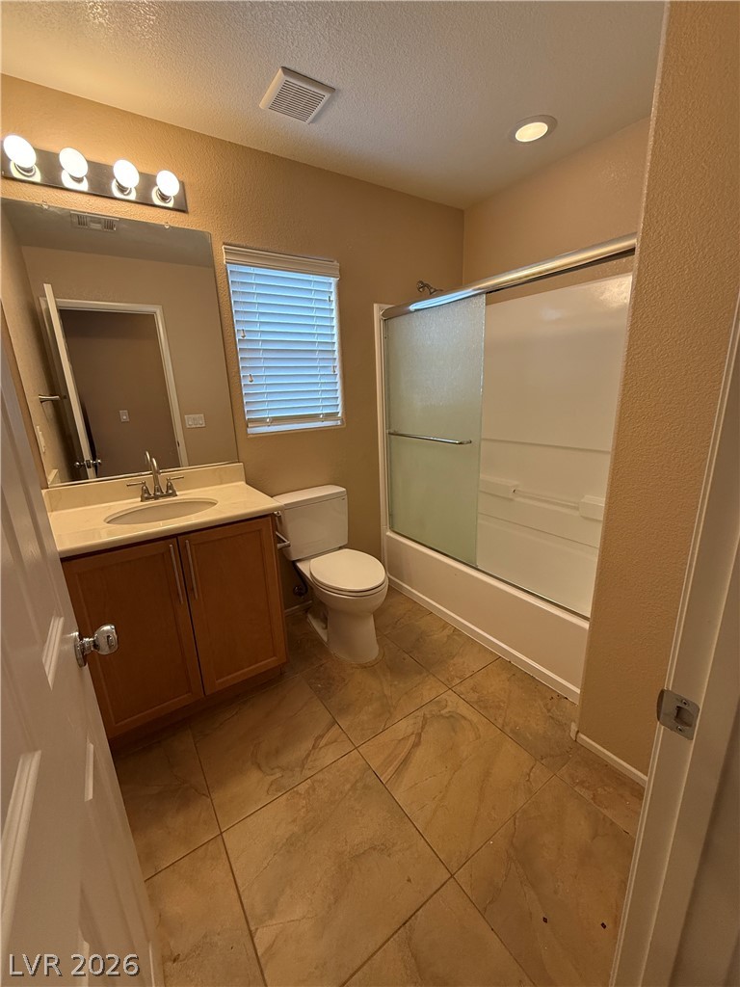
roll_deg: +1.2
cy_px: 494
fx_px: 399
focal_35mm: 14
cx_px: 370
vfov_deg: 102.1
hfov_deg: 85.7
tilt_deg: -15.1
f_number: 2.2
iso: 200
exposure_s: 1/120
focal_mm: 2.22
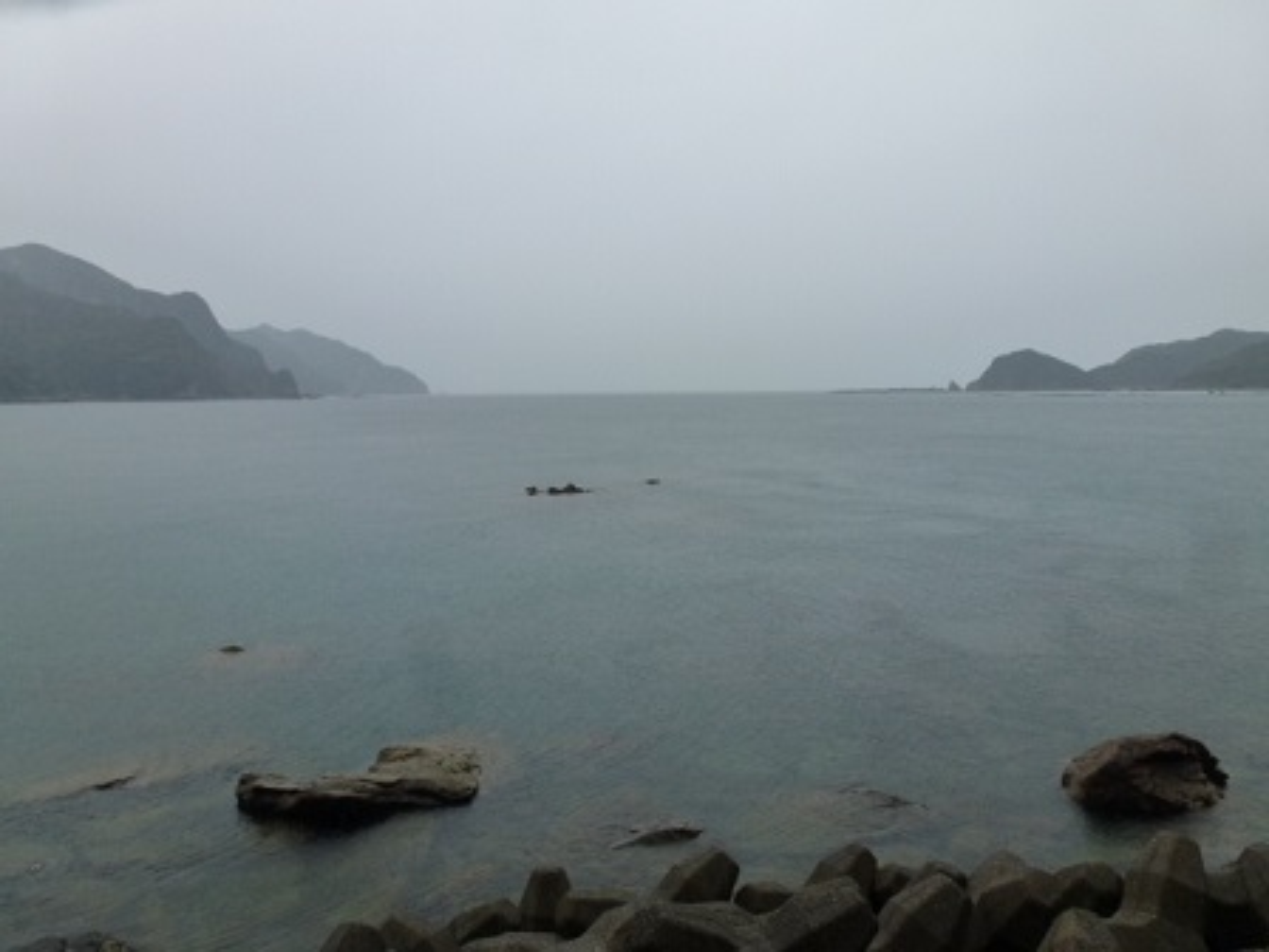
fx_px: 880
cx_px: 634
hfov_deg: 71.6
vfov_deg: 56.8
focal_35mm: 24
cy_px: 476
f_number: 4
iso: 160
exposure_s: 1/160
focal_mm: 4.3
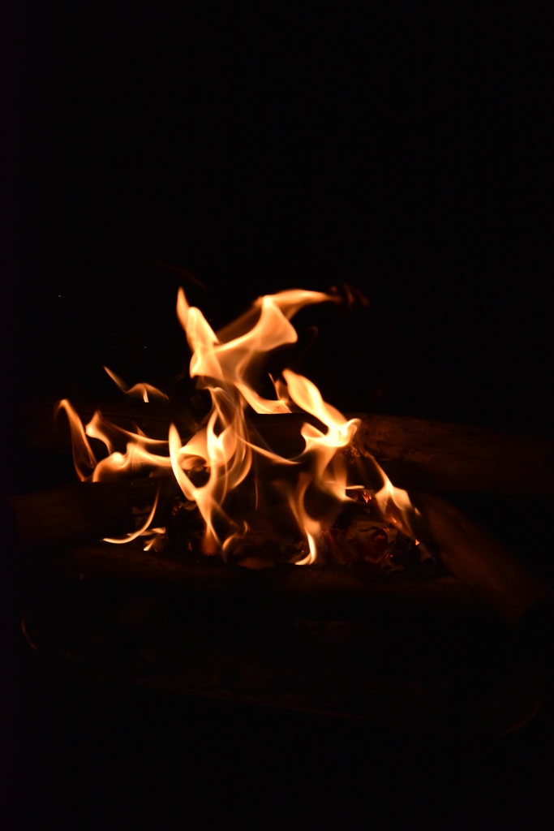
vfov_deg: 38.2
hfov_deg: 26.0
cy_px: 416
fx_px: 1200
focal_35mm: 52
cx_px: 277
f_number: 4.2
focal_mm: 52
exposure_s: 1/1250
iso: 2500
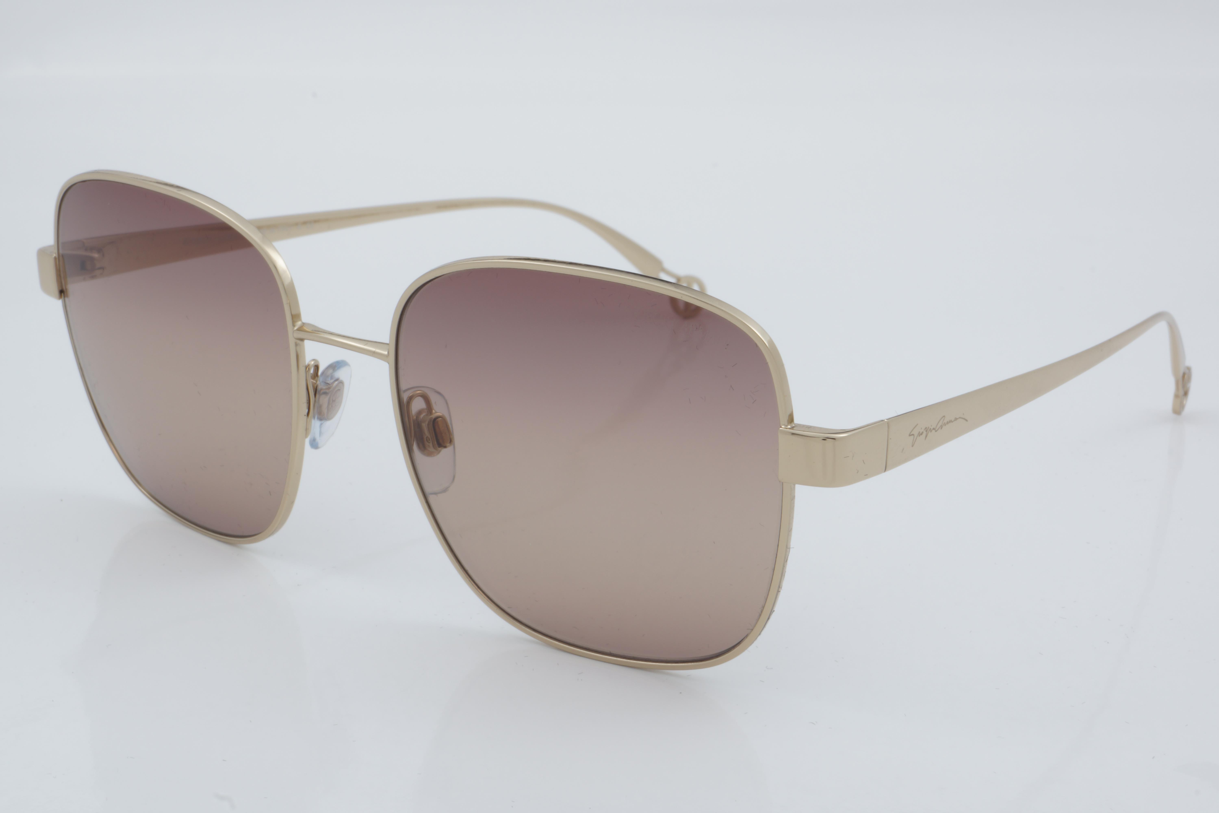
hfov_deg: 27.0
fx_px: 2539
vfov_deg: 18.2
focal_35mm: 75
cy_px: 406
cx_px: 610
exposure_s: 1/4
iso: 100
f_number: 32
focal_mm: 50
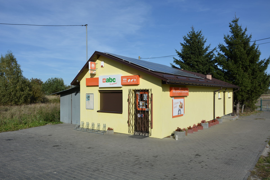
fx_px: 202
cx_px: 135
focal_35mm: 27
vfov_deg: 47.9
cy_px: 90
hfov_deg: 67.4
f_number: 8
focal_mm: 18
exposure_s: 1/400
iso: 100
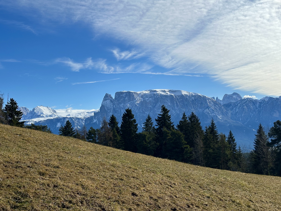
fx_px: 390
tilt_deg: +3.6
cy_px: 106
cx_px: 140
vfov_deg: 30.3
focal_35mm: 48
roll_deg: +1.9
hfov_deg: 39.7
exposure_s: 1/8929
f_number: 1.78
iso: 64
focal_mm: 6.86
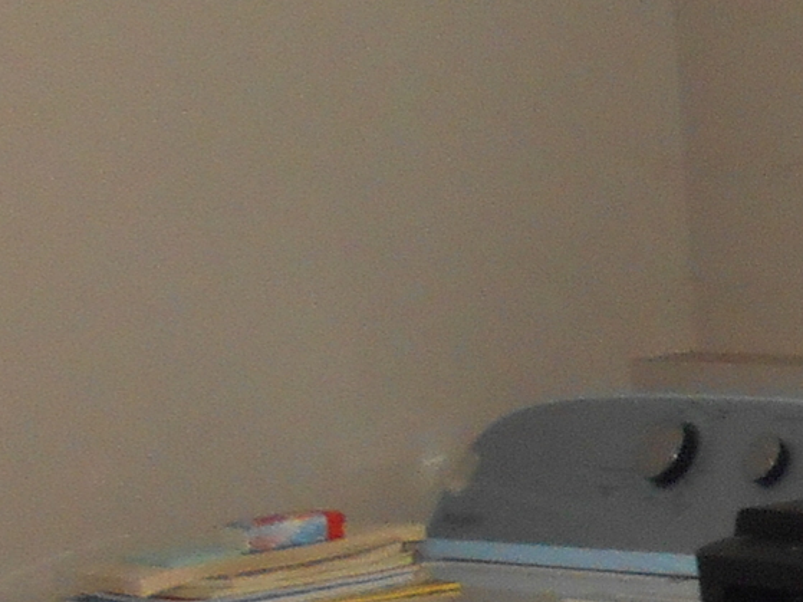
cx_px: 1707
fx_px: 3317
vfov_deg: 10.1
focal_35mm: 143
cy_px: 815
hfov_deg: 12.0
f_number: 3.2
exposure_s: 1/25
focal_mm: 4.6
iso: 200
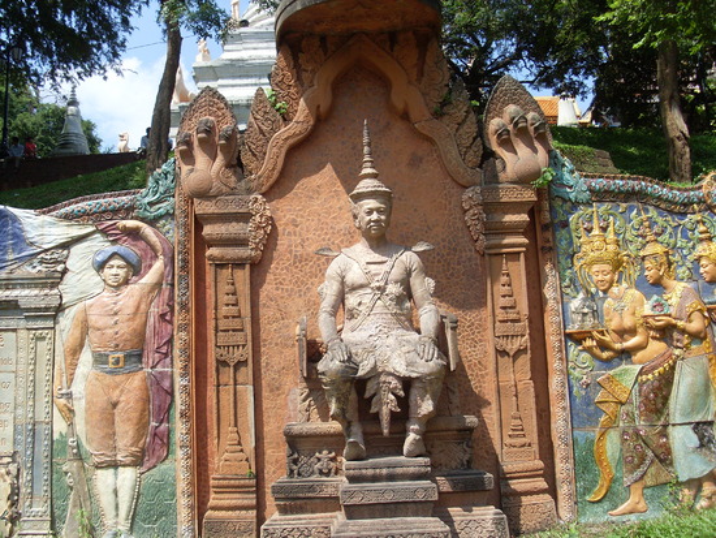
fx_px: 786
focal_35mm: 38
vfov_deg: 37.7
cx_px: 358
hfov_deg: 49.0
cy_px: 269
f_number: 7.7
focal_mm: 6.3
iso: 80
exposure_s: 1/180
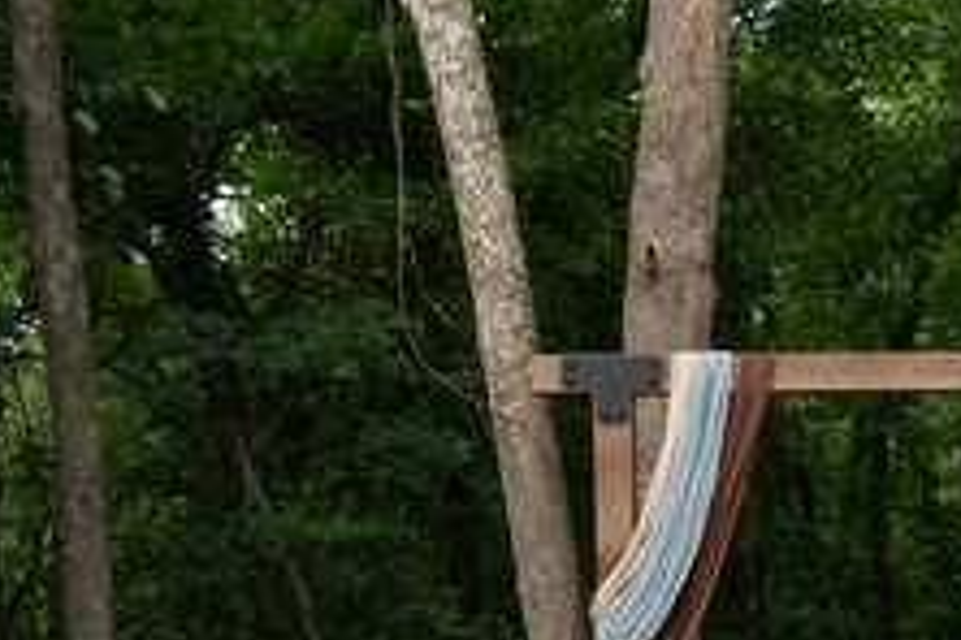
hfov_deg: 21.5
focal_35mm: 92
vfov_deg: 14.2
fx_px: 2456
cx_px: 931
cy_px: 852
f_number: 4.5
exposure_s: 1/60
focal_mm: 34
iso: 125
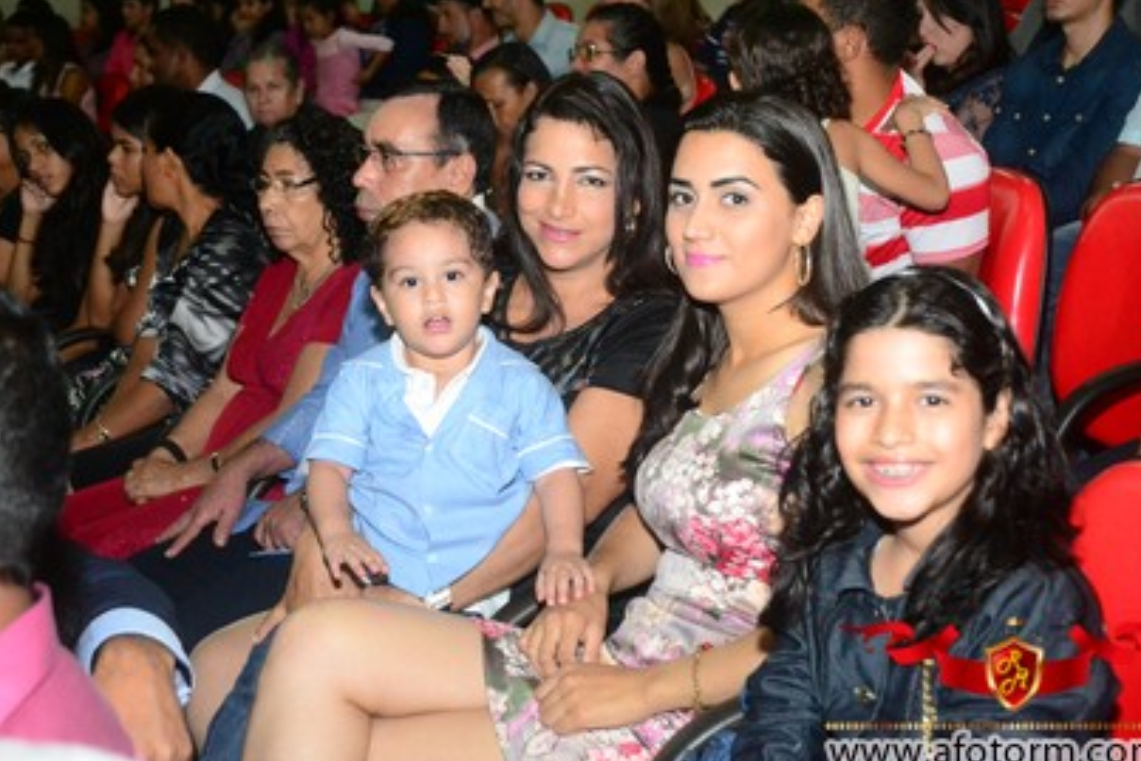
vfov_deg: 20.3
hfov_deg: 30.1
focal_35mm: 67
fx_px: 2124
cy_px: 376
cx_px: 589
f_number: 5.6
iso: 3200
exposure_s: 1/80
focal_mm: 40
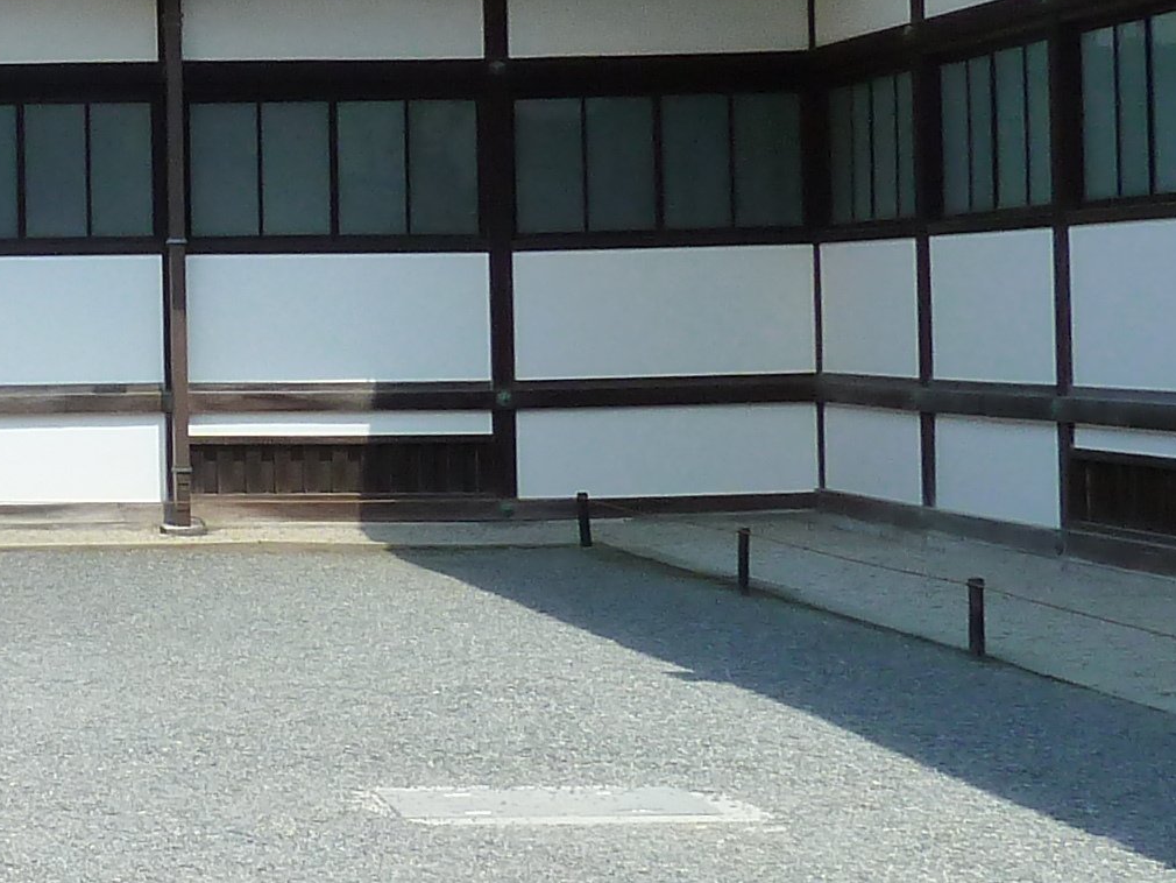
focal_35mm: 99
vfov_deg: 14.9
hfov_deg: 18.7
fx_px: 3364
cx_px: -253
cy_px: 246
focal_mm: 4.1
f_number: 4
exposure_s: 1/400
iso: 125
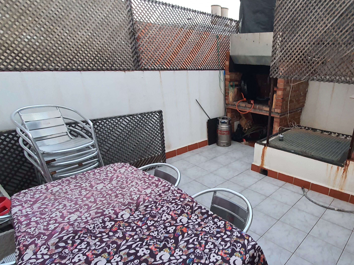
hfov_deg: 76.1
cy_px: 168
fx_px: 215
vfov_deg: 62.4
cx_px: 240
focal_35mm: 21
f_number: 2.2
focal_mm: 1.8
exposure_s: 1/50
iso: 200
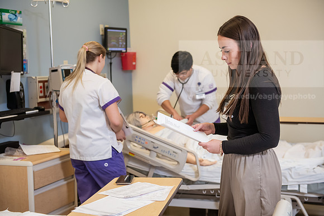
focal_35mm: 55
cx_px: 162
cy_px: 108
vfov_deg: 24.6
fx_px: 495
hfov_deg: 36.2
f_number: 3.5
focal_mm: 55
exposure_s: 1/200
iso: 1000
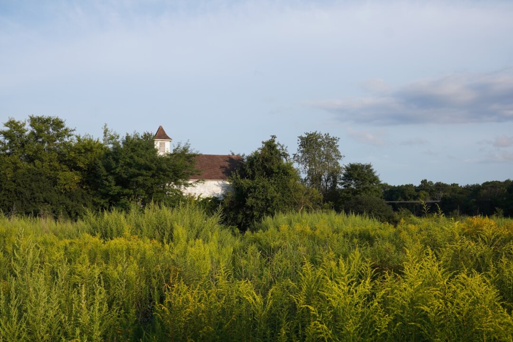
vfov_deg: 41.4
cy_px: 171
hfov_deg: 59.0
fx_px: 453
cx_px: 256
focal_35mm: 32
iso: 100
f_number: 7.1
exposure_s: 1/200
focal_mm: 21.2
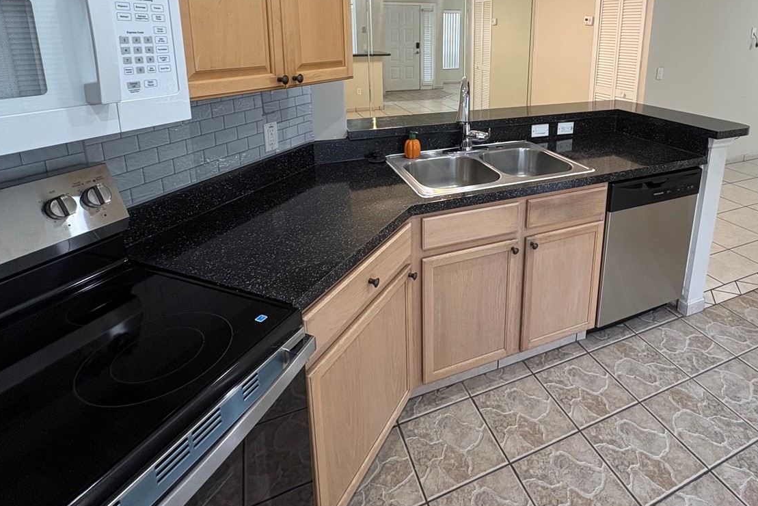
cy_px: 128
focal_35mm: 21
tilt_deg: -12.7
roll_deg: -0.4
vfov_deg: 56.6
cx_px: 462
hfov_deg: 80.0
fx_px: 442
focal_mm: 2.22
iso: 200
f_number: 2.2
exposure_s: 1/60
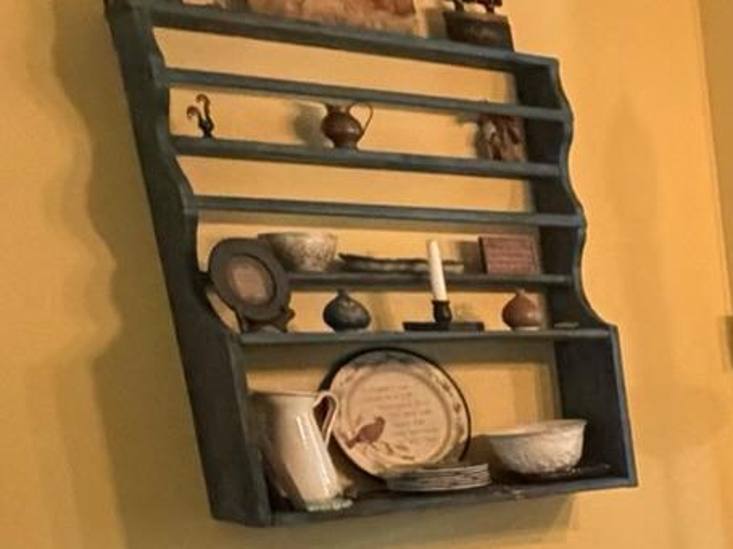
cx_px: 1160
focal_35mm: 63
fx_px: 1334
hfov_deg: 23.3
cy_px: 734
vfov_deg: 20.9
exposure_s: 1/60
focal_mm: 2.22
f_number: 2.2
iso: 800
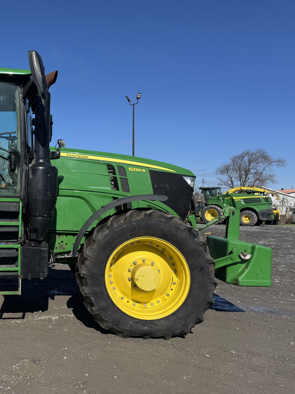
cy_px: 195
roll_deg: +1.0
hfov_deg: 39.8
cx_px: 29
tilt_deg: +3.4
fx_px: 375
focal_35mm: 33
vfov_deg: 55.3
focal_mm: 6.76
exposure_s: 1/5348
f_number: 1.78
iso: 80
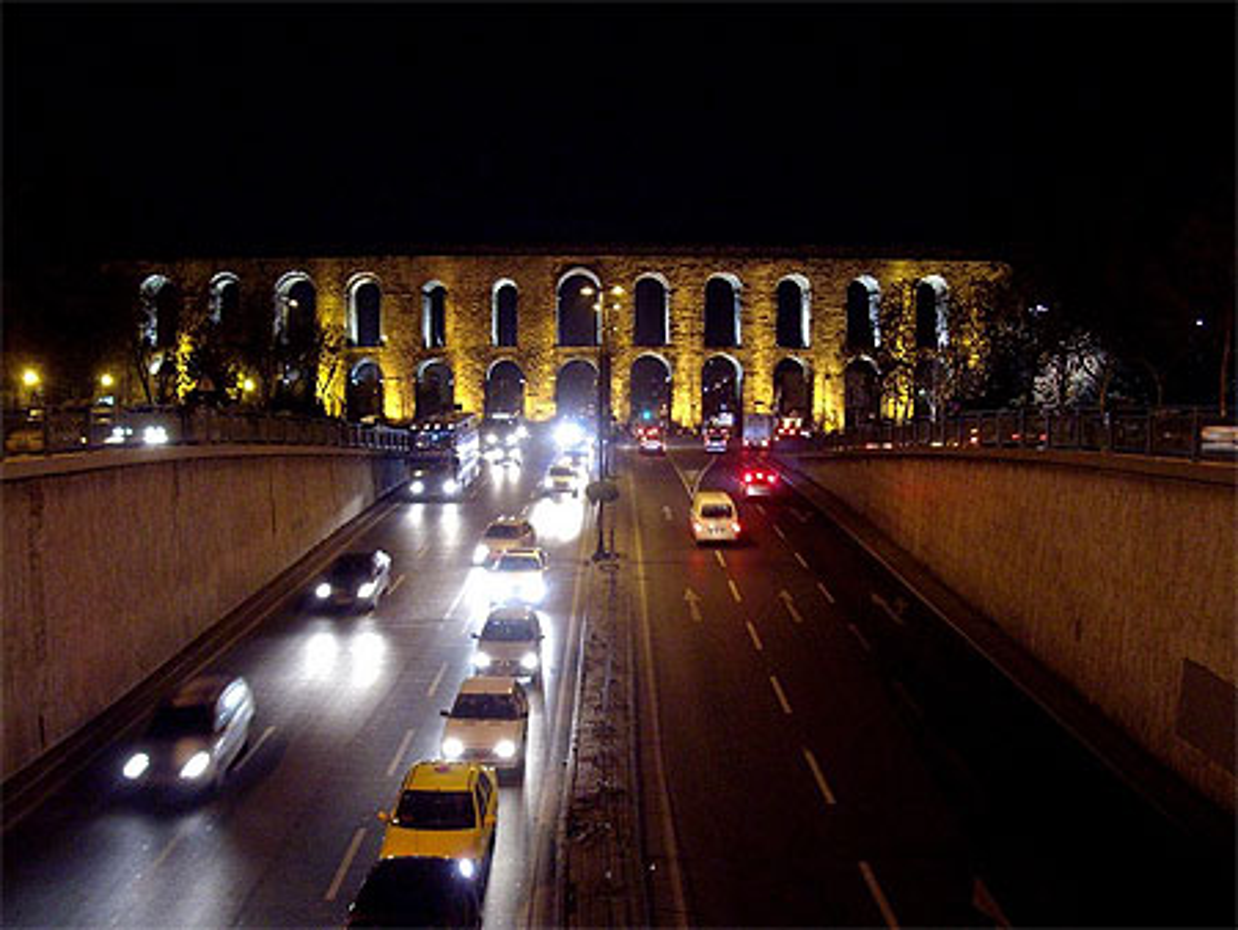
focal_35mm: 36
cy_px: 465
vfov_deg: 39.7
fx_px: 1288
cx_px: 619
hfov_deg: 51.3
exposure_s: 1/13
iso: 320
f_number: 2.7
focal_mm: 6
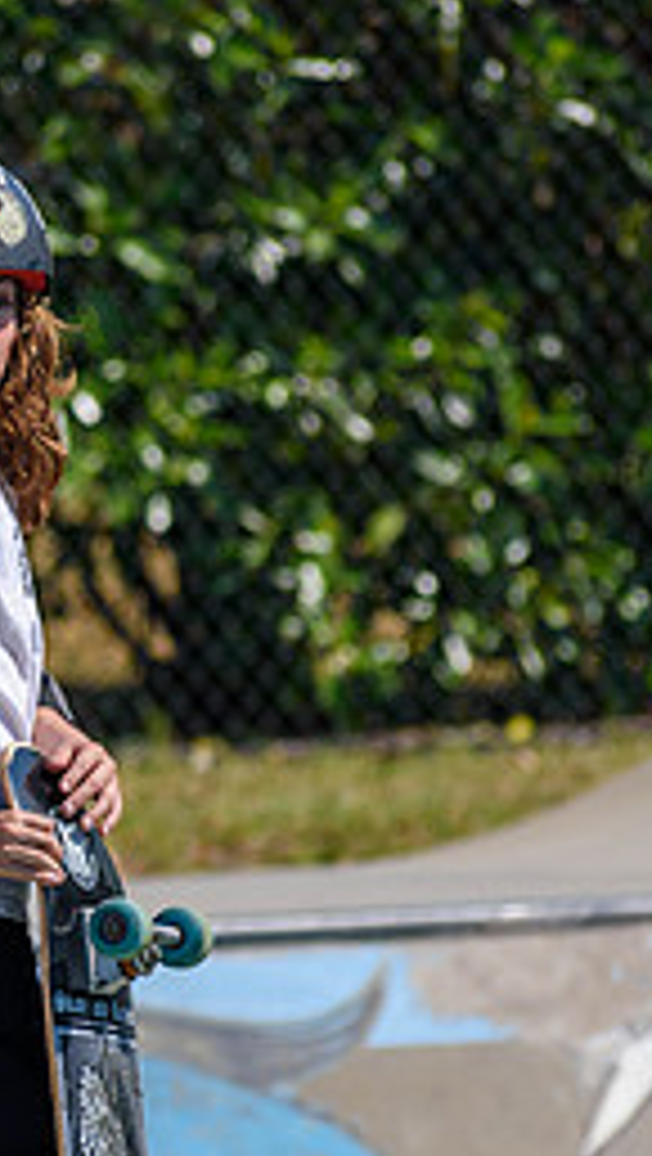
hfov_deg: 2.0
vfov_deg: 3.6
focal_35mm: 605
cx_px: 27
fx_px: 18552
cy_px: 742
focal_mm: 220
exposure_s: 1/2000
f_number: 5.6
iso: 200
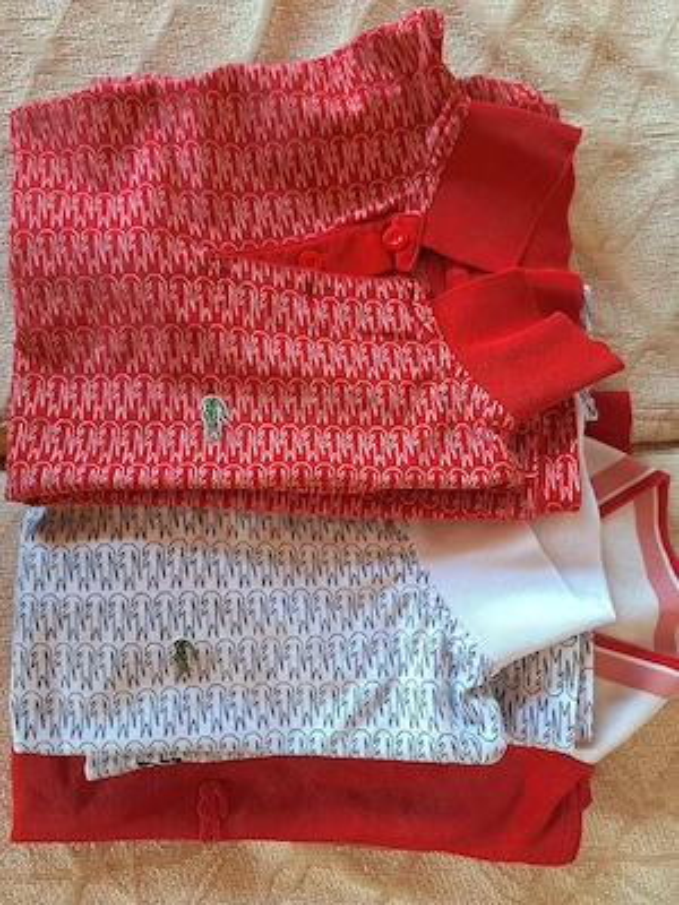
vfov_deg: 73.9
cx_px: 340
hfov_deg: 58.9
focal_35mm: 23
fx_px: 602
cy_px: 452
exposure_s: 1/50
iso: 100
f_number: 1.8
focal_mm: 5.54
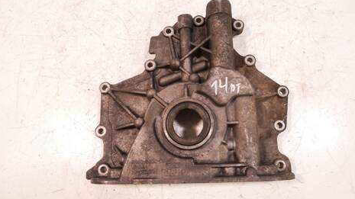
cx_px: 179
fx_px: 254
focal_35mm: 27
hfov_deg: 69.9
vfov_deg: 42.8
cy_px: 105
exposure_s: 1/125
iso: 1600
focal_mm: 12
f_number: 3.5
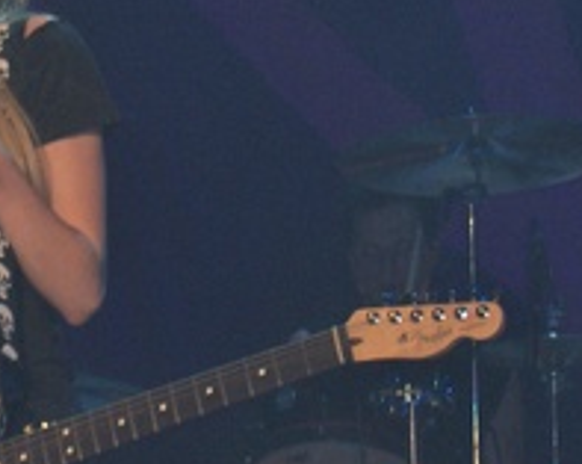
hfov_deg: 5.1
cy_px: 130
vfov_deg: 4.1
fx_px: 6484
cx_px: -35
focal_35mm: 377
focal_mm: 24
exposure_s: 1/125
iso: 113
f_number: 4.9
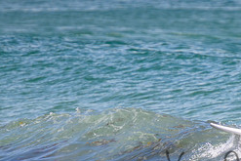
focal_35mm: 1292
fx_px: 8654
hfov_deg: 1.6
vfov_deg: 1.1
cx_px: 205
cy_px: 107
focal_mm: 400
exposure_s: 1/2000
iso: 250
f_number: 5.6
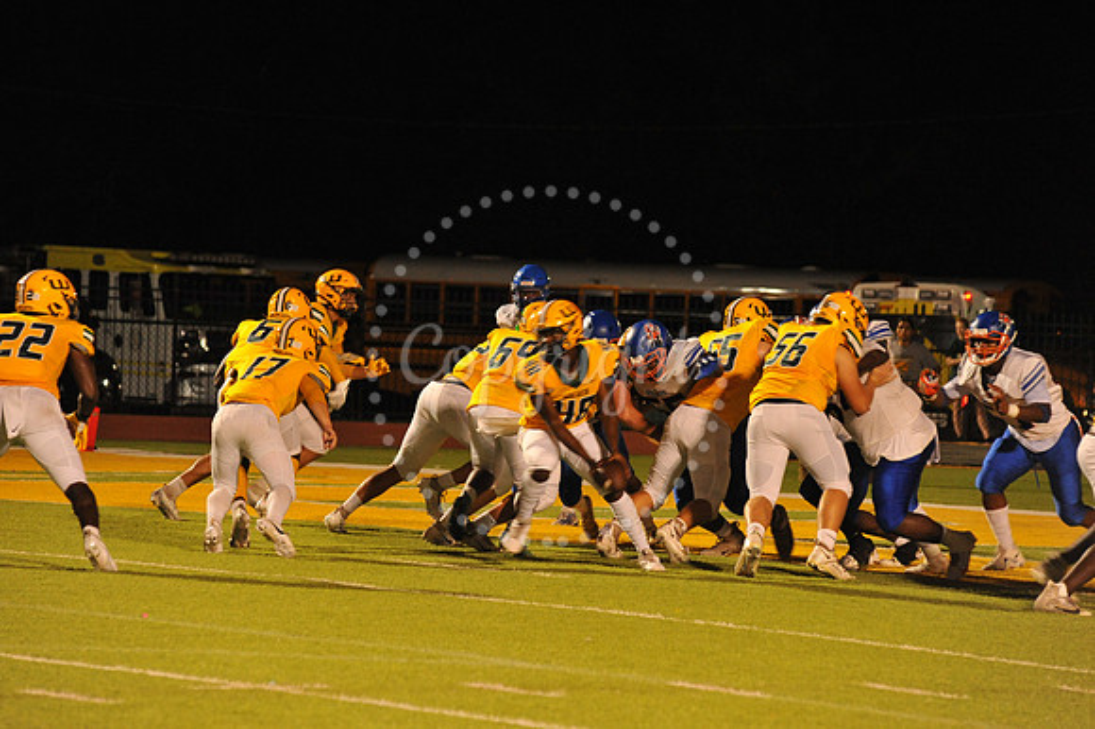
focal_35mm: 200
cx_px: 548
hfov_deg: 10.3
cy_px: 364
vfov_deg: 6.9
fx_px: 6080
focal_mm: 200
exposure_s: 1/160
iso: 3200
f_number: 5.6
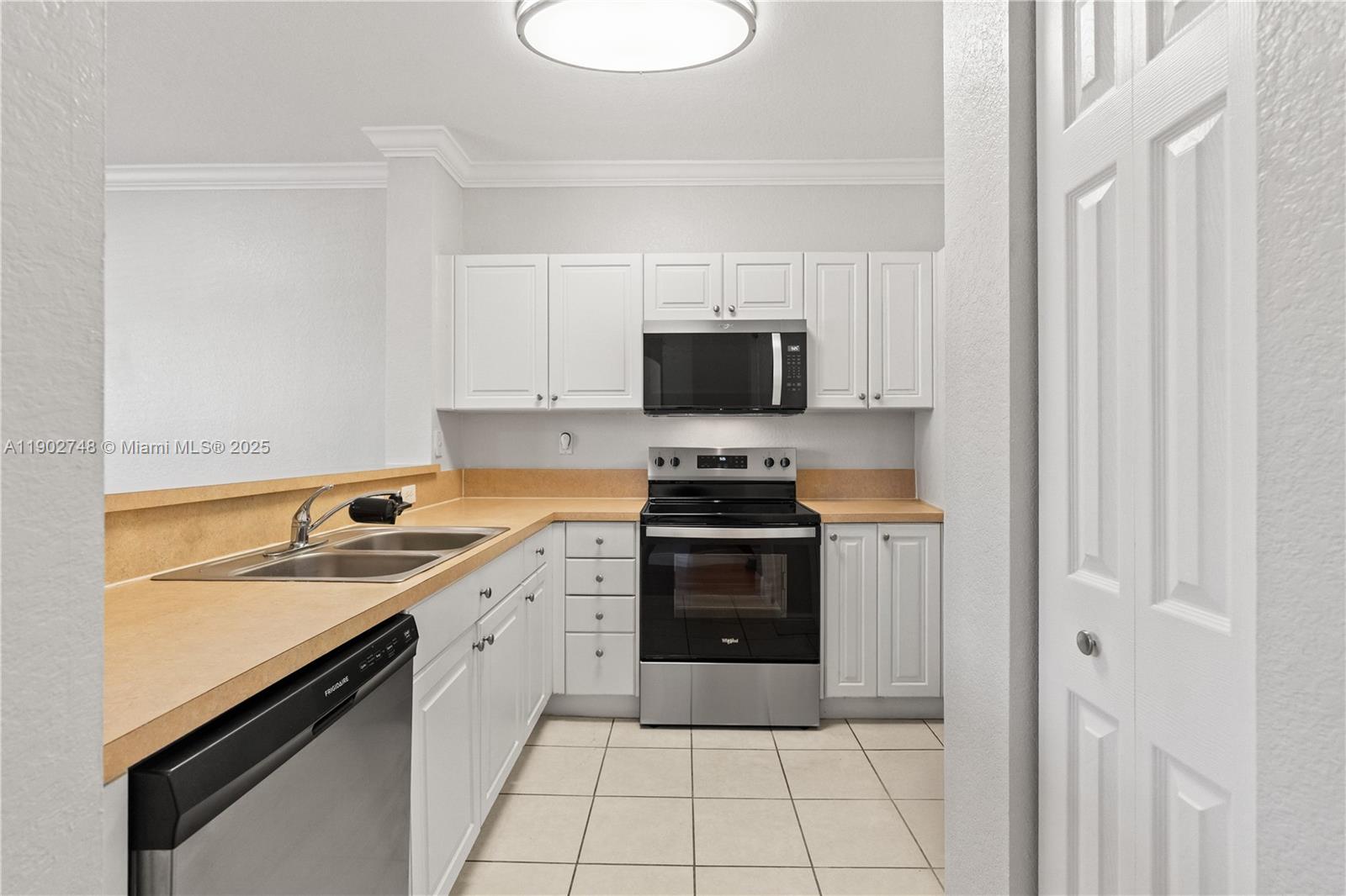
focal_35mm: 16
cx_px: 673
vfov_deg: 73.7
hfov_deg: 96.7
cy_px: 448
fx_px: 598
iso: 400
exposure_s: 1/20
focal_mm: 16
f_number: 5
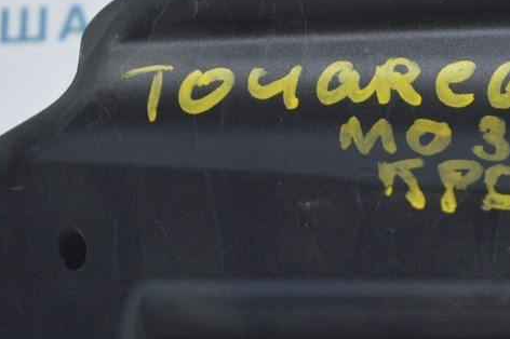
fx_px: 2535
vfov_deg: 7.7
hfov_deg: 11.5
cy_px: 112
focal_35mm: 179
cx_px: 371
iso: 400
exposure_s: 1/20
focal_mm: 55
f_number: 5.6
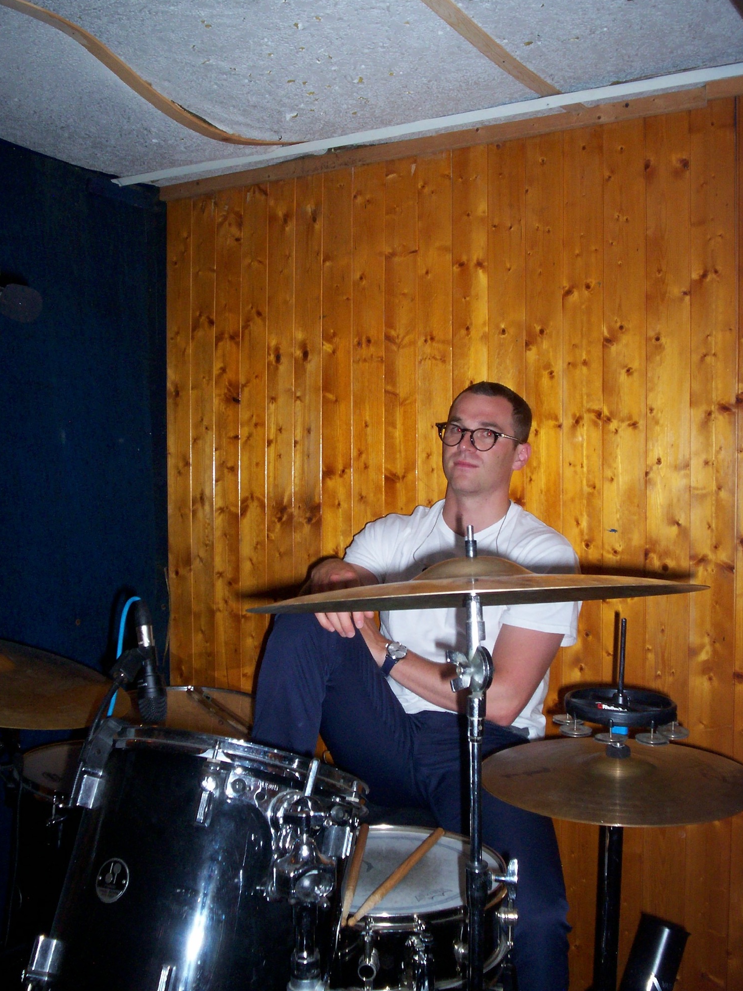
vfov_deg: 50.1
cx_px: 363
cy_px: 504
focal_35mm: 37
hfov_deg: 38.7
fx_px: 1059
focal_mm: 5.9
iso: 140
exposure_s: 1/64
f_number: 4.5
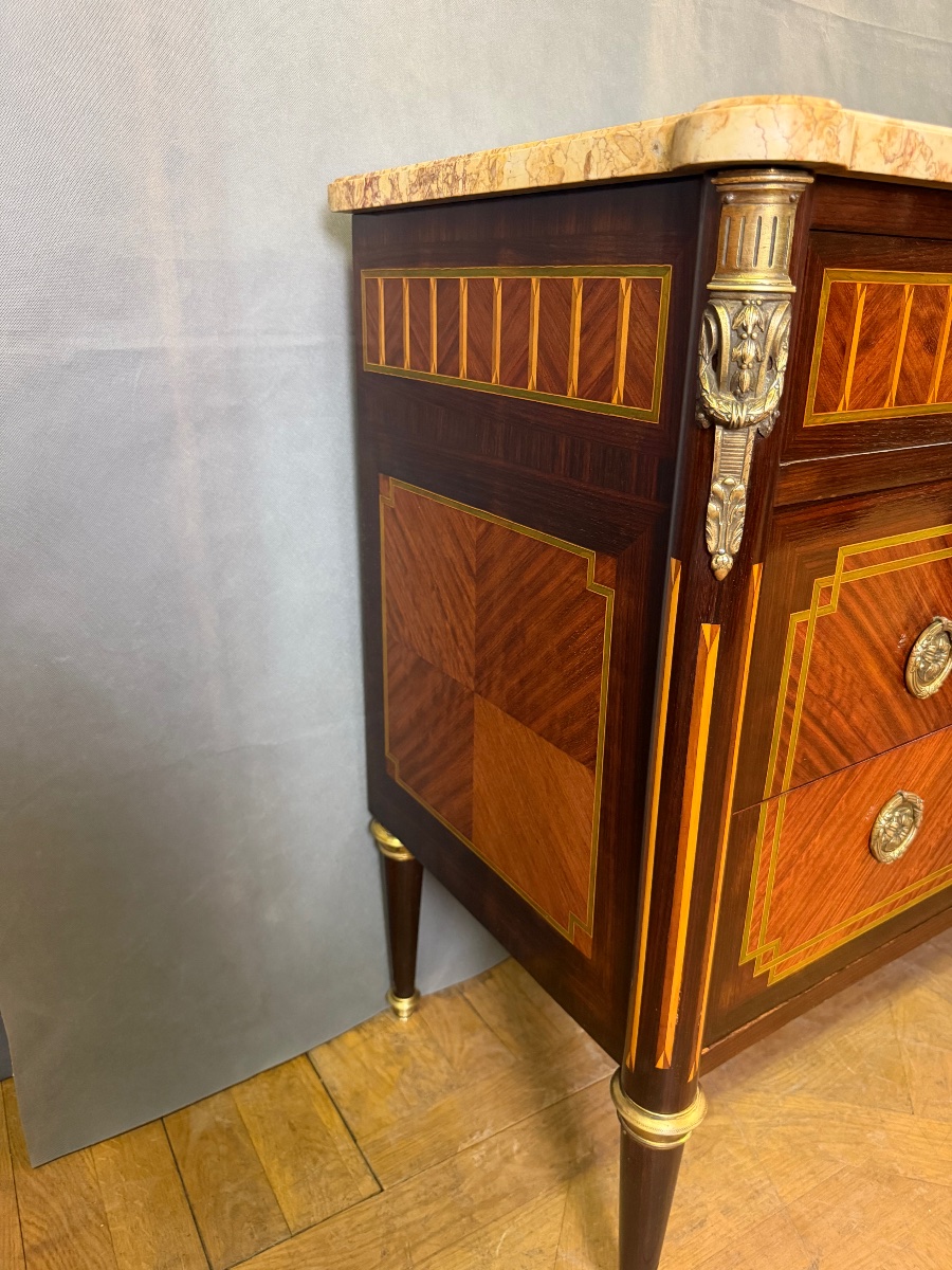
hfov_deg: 56.8
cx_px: 476
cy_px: 635
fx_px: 880
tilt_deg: -21.0
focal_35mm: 24
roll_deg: -1.1
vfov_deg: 71.6
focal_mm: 6.76
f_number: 1.78
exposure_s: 1/50
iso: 800
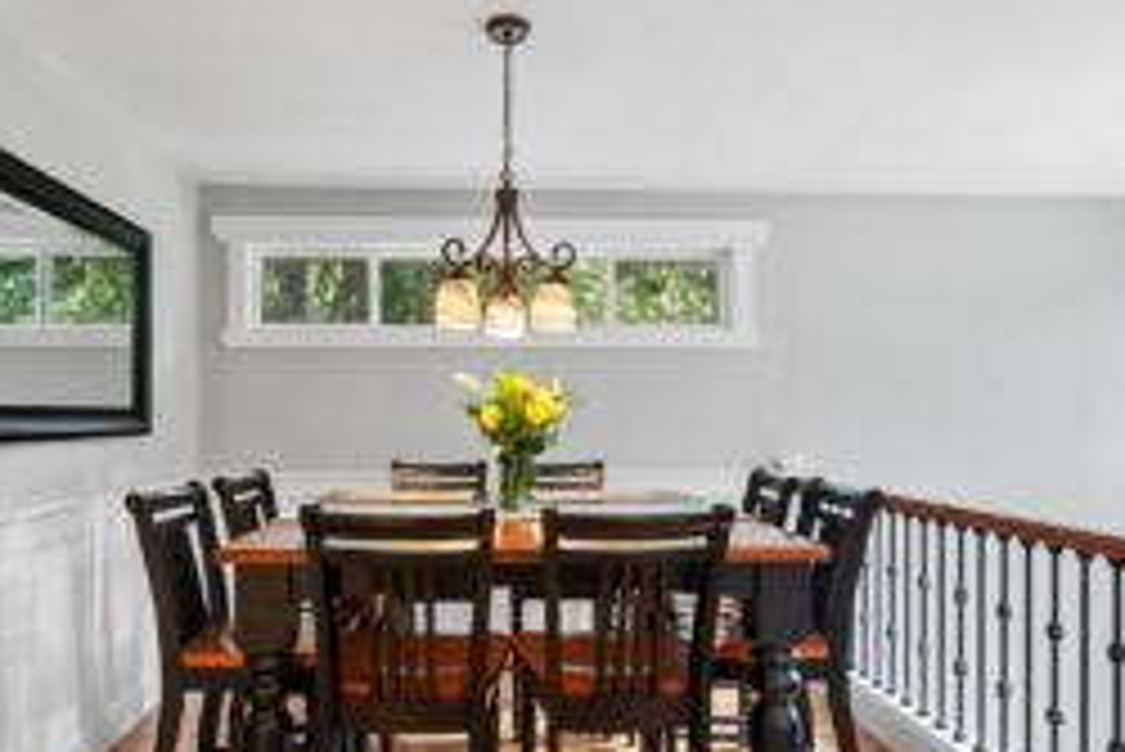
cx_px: 500
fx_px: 750
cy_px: 439
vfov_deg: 52.9
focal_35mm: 24
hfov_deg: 73.5
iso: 100
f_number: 9
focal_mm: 10
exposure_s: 4
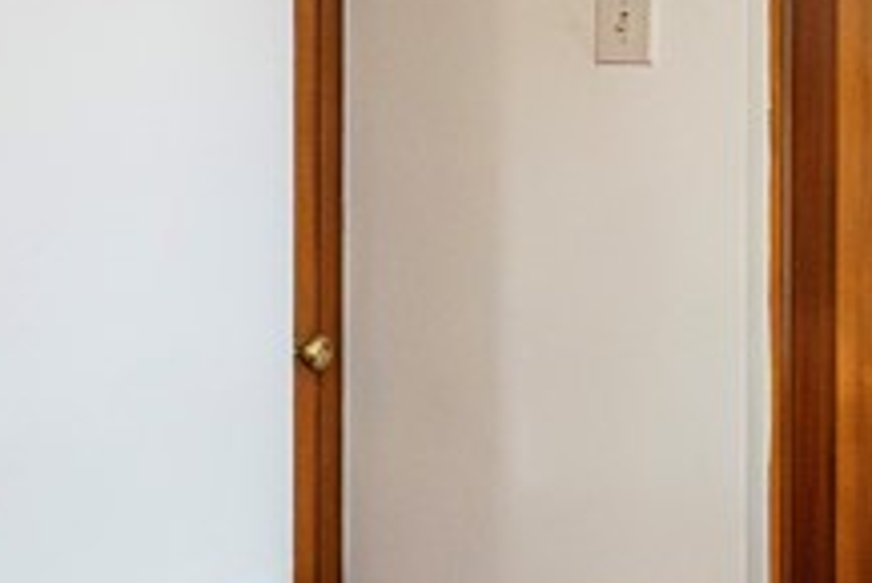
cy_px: 139
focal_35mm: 70
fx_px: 1697
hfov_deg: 18.6
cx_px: 1742
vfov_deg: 19.3
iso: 5000
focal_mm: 14
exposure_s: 1/80
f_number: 8
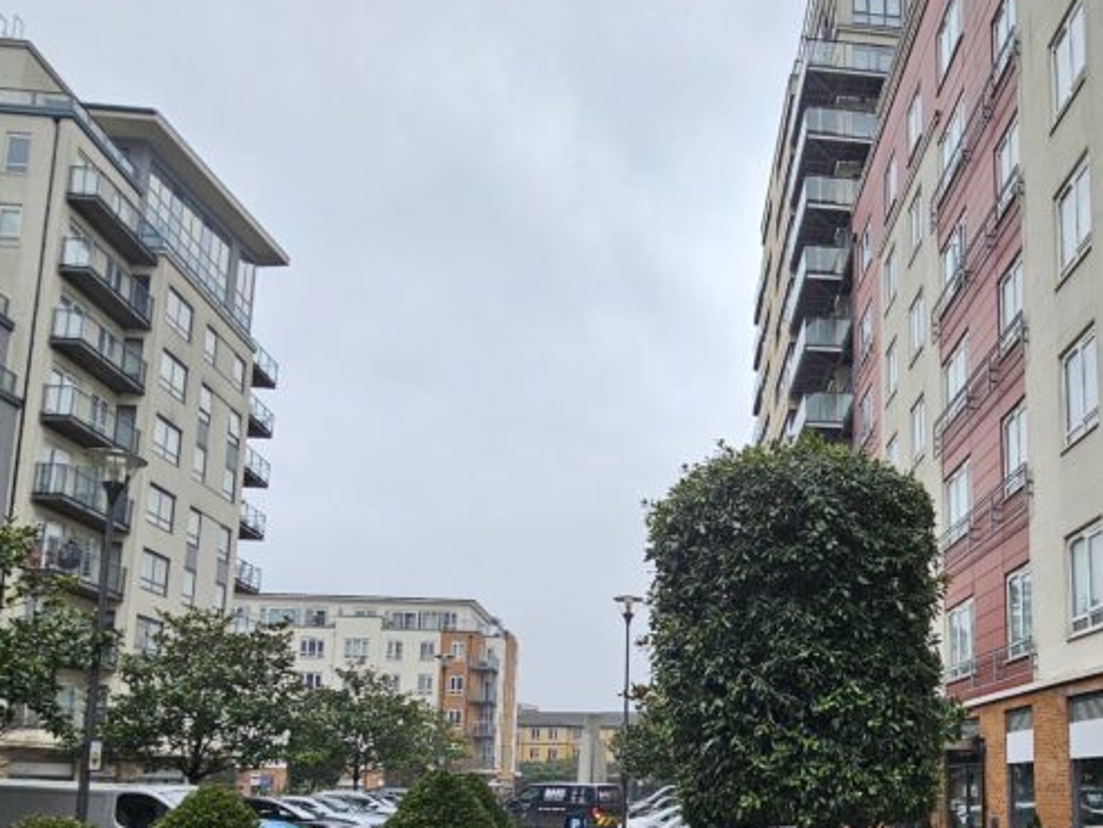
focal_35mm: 27
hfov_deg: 62.5
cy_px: 647
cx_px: 792
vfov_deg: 48.8
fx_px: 861
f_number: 2.2
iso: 50
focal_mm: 2.2
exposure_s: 1/311
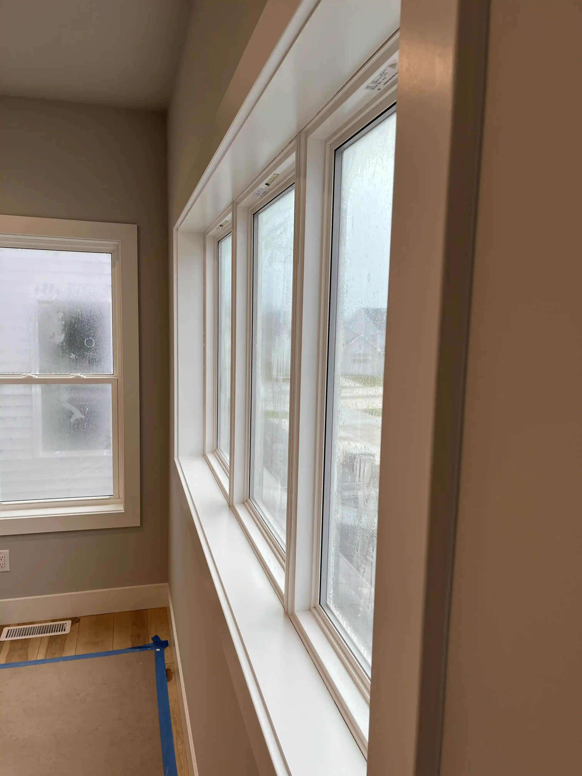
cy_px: 388
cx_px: 291
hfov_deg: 53.1
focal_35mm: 26
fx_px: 583
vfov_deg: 67.3
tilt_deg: -7.1
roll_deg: -1.0
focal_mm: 5.1
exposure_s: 1/184
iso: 40
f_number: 1.6
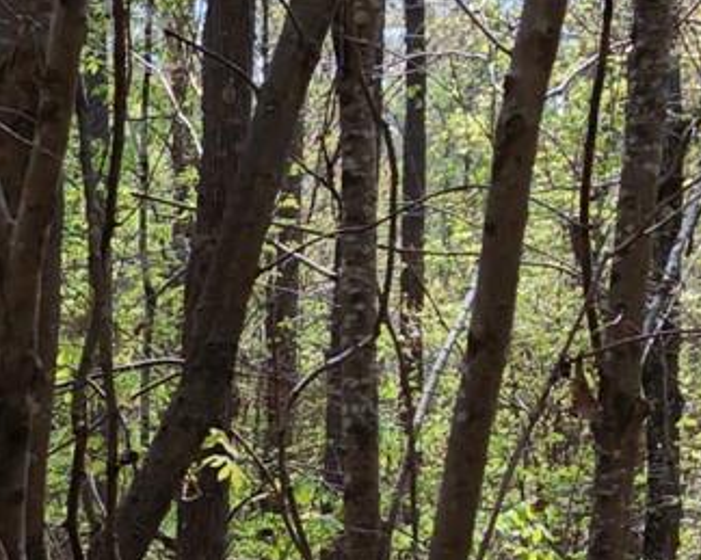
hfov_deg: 11.7
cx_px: -695
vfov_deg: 10.0
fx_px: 3070
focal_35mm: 148
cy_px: 917
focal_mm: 8.67
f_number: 1.8
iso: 100
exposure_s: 1/80
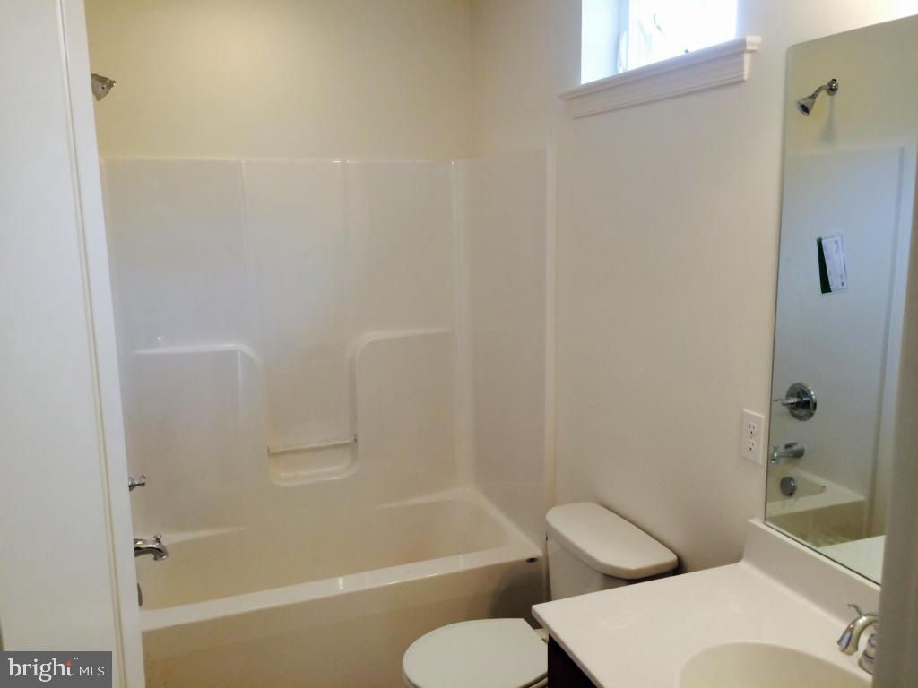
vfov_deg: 48.2
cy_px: 344
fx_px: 769
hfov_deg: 61.7
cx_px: 459
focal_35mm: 29
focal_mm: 4.15
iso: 32
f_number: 2.2
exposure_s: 1/40
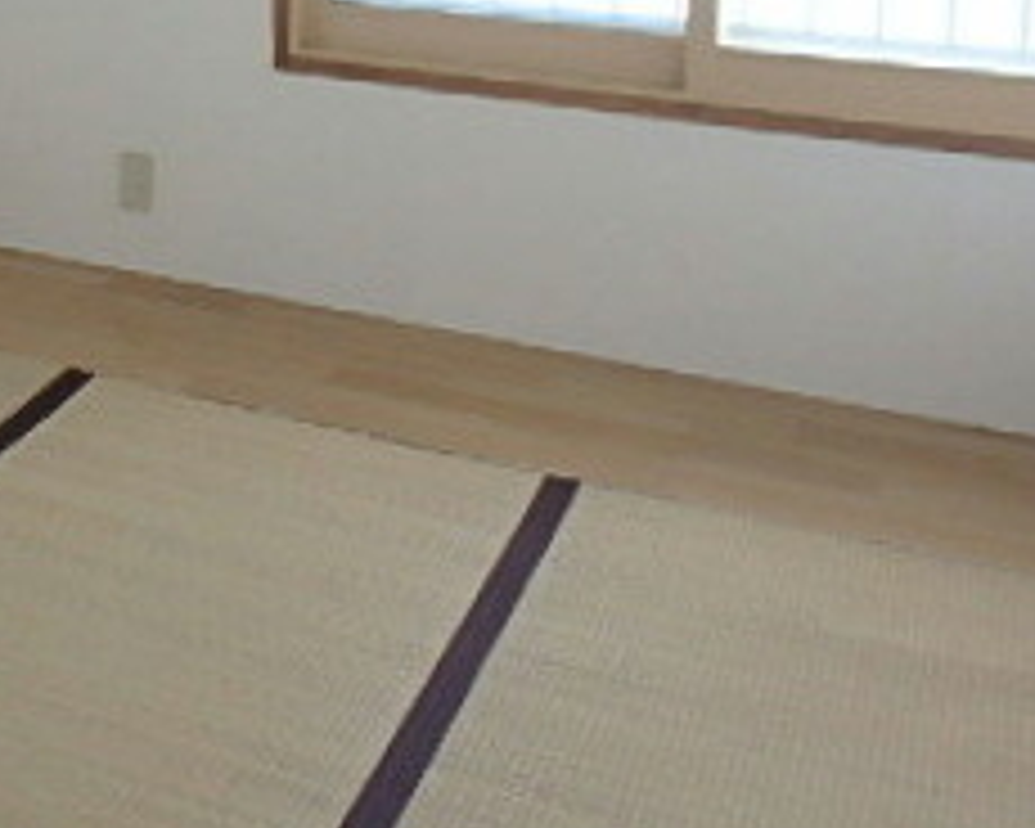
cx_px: -108
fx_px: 1746
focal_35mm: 57
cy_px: -189
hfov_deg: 29.7
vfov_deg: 24.0
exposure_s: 1/40
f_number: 3.5
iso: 200
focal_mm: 3.7
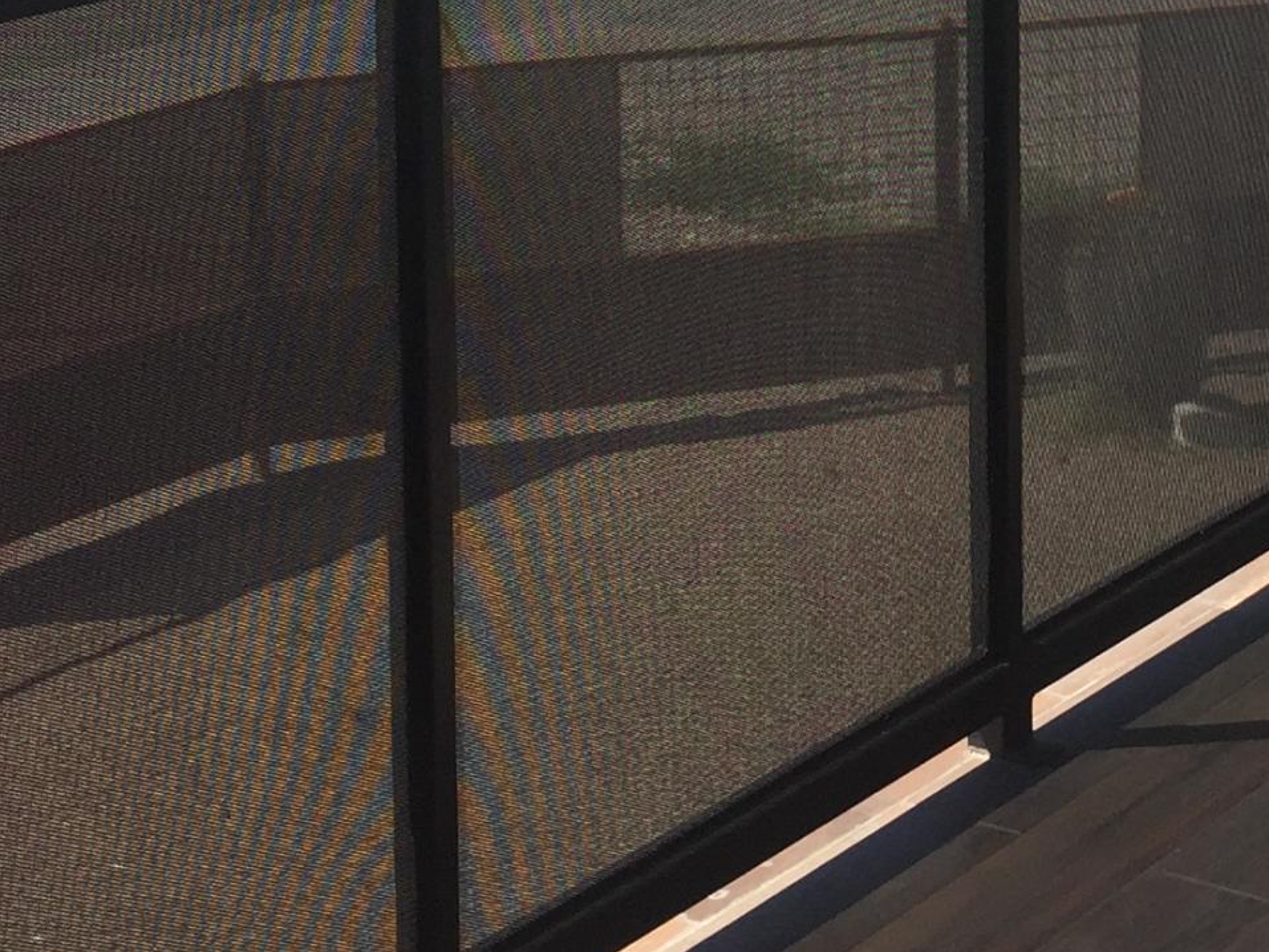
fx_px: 3336
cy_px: -219
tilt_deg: -7.1
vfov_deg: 15.6
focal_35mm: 91
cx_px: 1331
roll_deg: -0.7
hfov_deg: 20.7
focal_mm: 4.15
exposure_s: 1/1412
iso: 32
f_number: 2.2
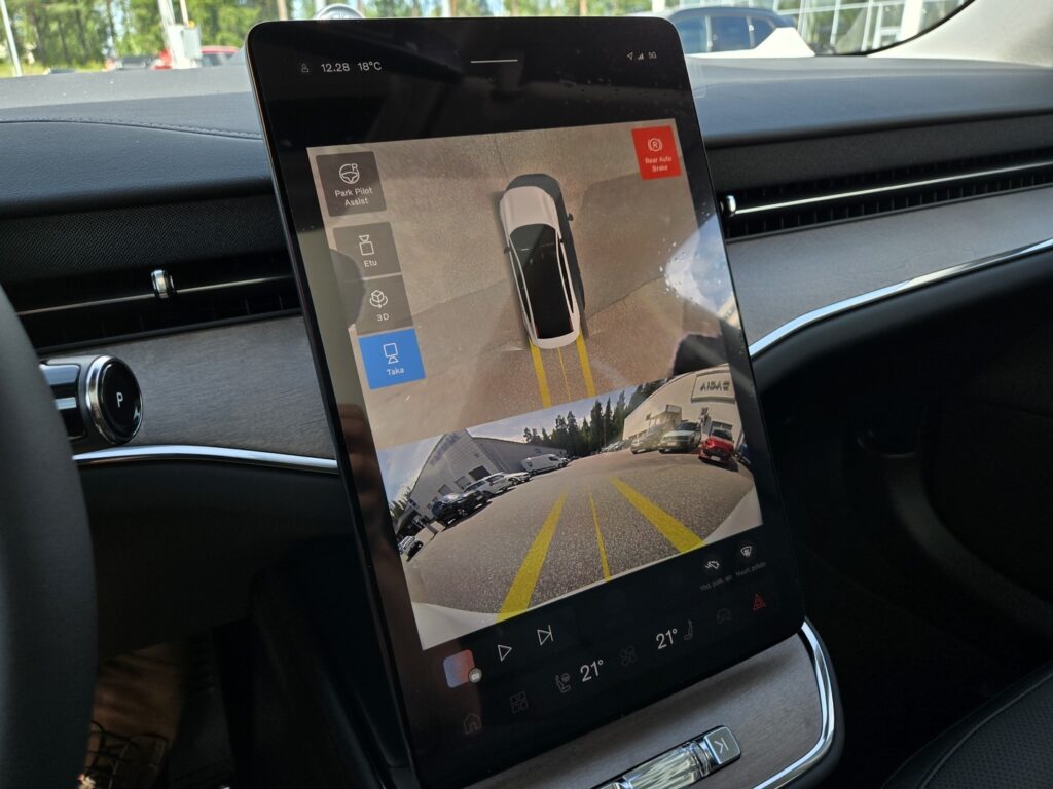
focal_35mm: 23
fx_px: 700
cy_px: 394
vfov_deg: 58.9
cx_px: 526
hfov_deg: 73.9
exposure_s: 1/616
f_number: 1.8
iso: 80
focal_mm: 5.4
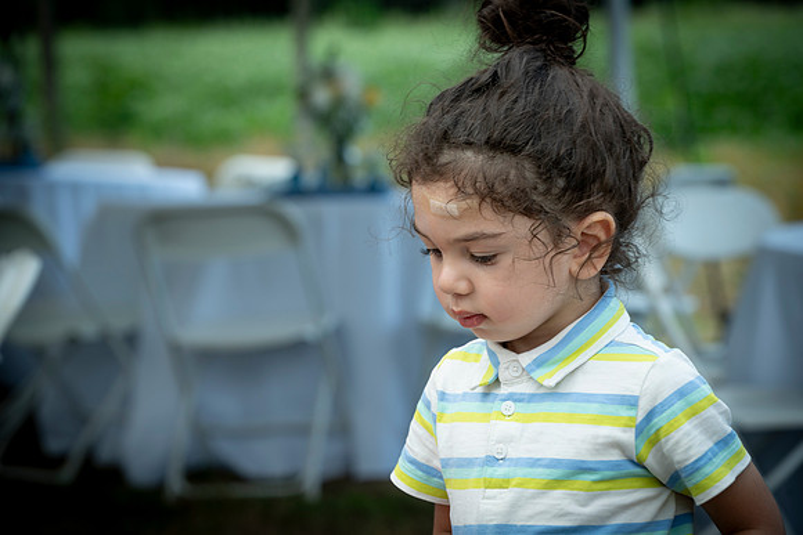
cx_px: 402
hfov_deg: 17.6
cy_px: 268
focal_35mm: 116
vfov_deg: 11.8
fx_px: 2588
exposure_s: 1/200
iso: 100
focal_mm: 116
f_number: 6.3
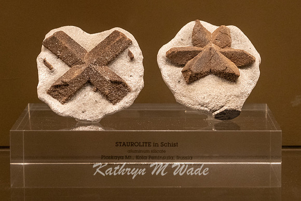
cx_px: 166
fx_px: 1200
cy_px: 79
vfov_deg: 9.6
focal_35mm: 144
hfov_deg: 14.3
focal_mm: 108
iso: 5000
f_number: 6.3
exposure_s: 1/125
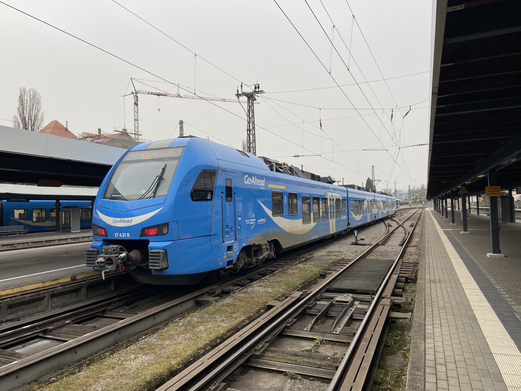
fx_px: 391
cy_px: 196
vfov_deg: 53.1
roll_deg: +0.7
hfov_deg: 67.3
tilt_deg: +0.9
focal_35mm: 26
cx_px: 260
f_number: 1.8
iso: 32
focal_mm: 4.25
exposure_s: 1/292
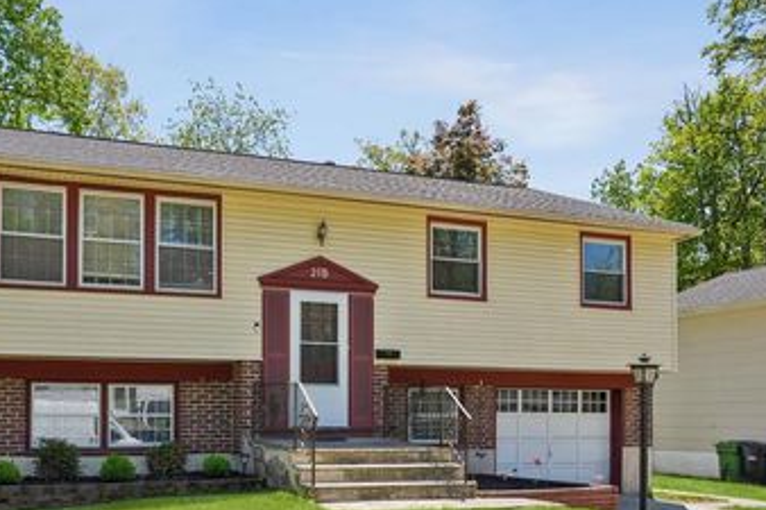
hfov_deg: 51.4
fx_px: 787
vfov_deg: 35.6
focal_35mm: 37
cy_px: 332
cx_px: 286
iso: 320
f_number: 5.6
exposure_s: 1/640
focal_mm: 25
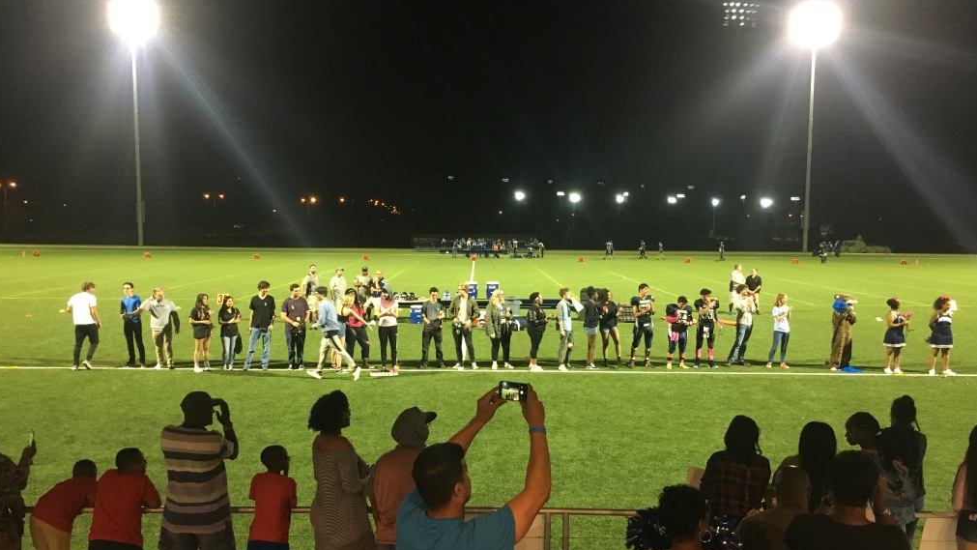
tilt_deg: -5.1
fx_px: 829
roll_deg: -0.1
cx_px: 489
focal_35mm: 32
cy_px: 307
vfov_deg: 36.6
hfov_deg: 61.0
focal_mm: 4.15
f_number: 2.2
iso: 200
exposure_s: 1/30
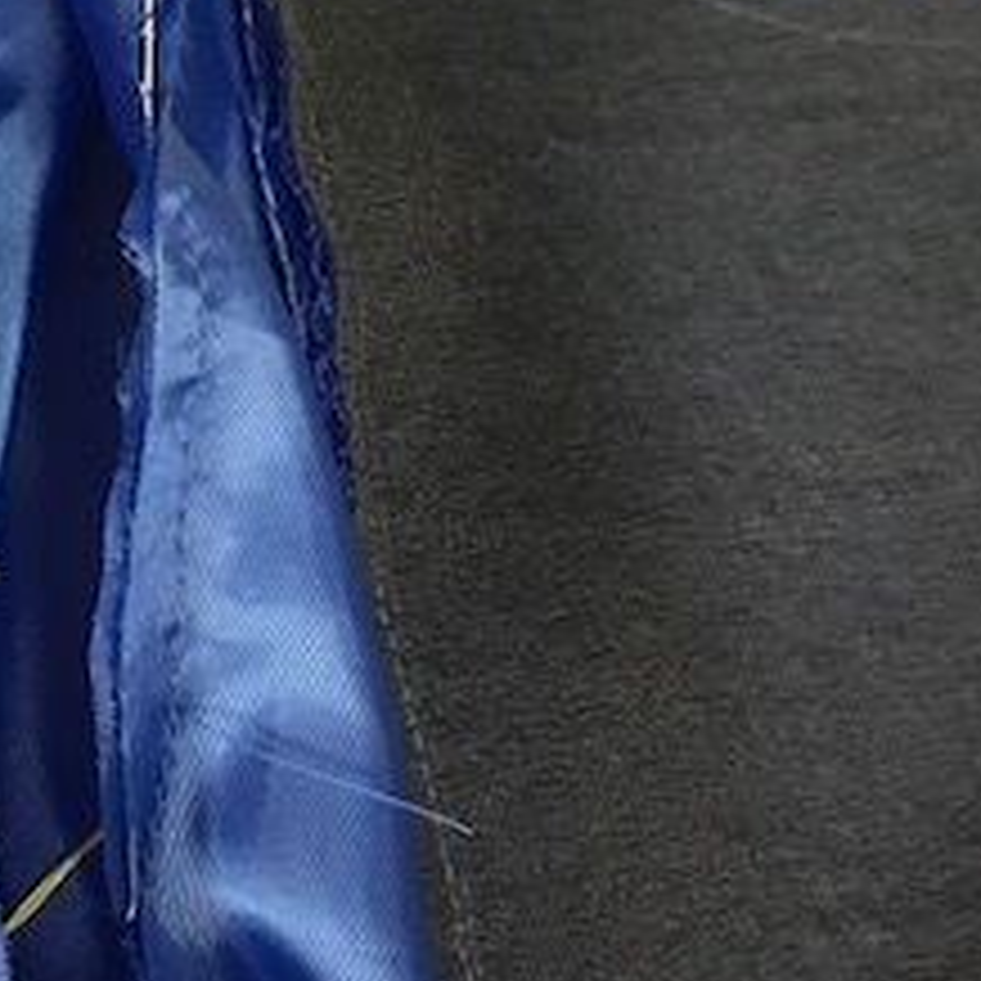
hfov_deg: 24.7
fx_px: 2180
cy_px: 279
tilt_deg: -72.8
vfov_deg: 25.1
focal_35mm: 68
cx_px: 122
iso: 100
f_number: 1.8
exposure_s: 1/13
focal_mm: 3.99
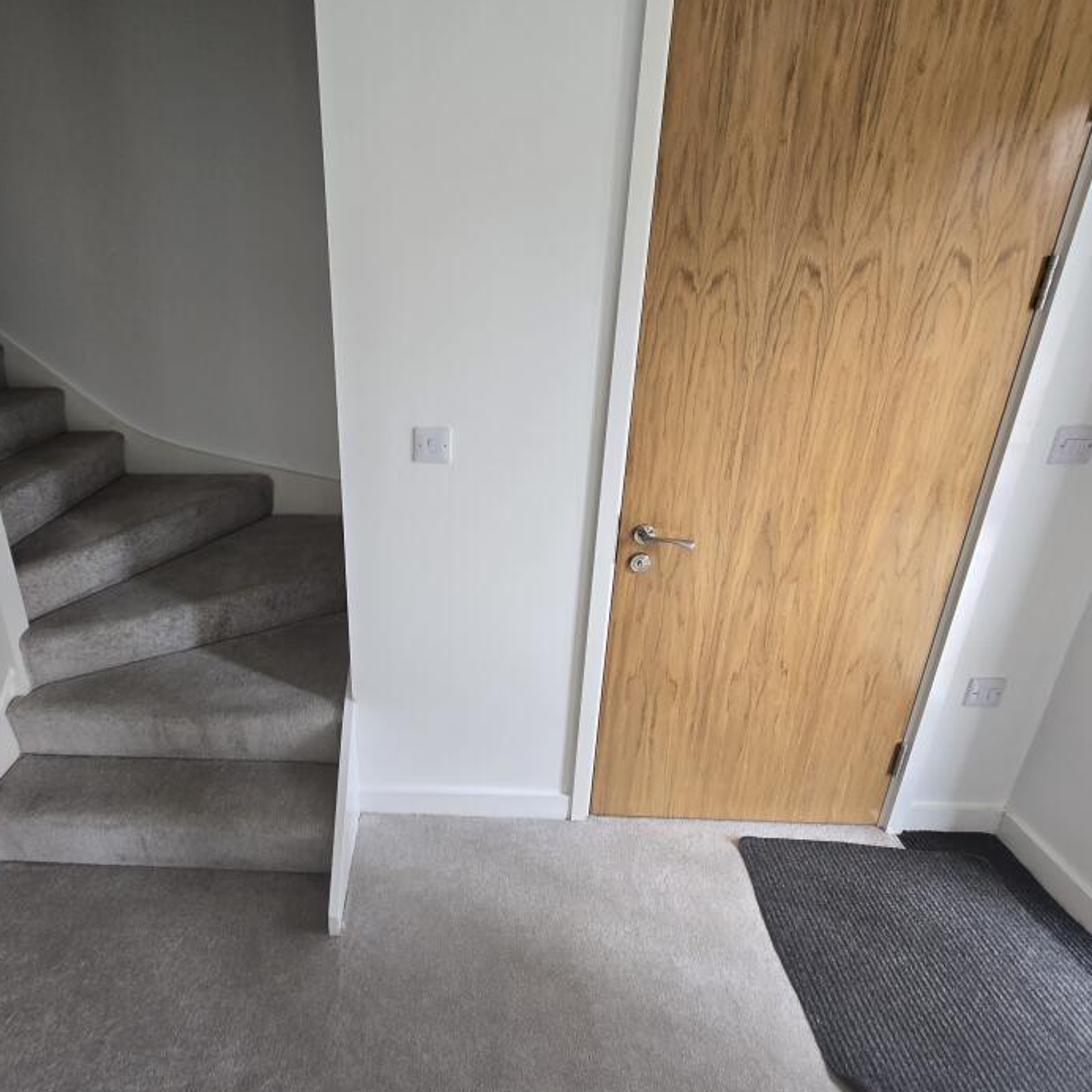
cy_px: 533
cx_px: 410
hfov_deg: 82.4
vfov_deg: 84.0
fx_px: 607
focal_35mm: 17
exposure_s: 1/50
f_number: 2.2
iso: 64
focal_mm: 2.2
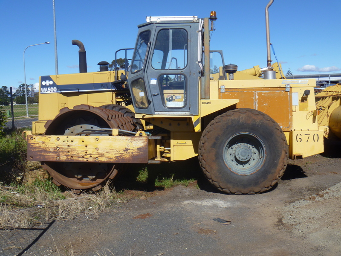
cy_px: 128
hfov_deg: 52.6
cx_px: 170
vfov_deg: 40.7
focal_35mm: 35
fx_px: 345
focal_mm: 6.3
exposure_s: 1/320
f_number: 5.6
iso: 80
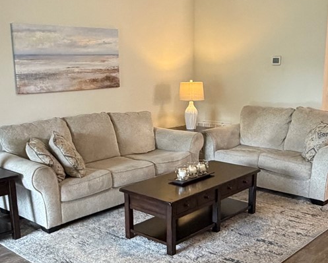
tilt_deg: -12.7
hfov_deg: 41.9
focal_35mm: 44
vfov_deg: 34.1
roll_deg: +1.1
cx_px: 148
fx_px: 427
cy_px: 154
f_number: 2.2
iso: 400
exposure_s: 1/60
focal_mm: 2.22
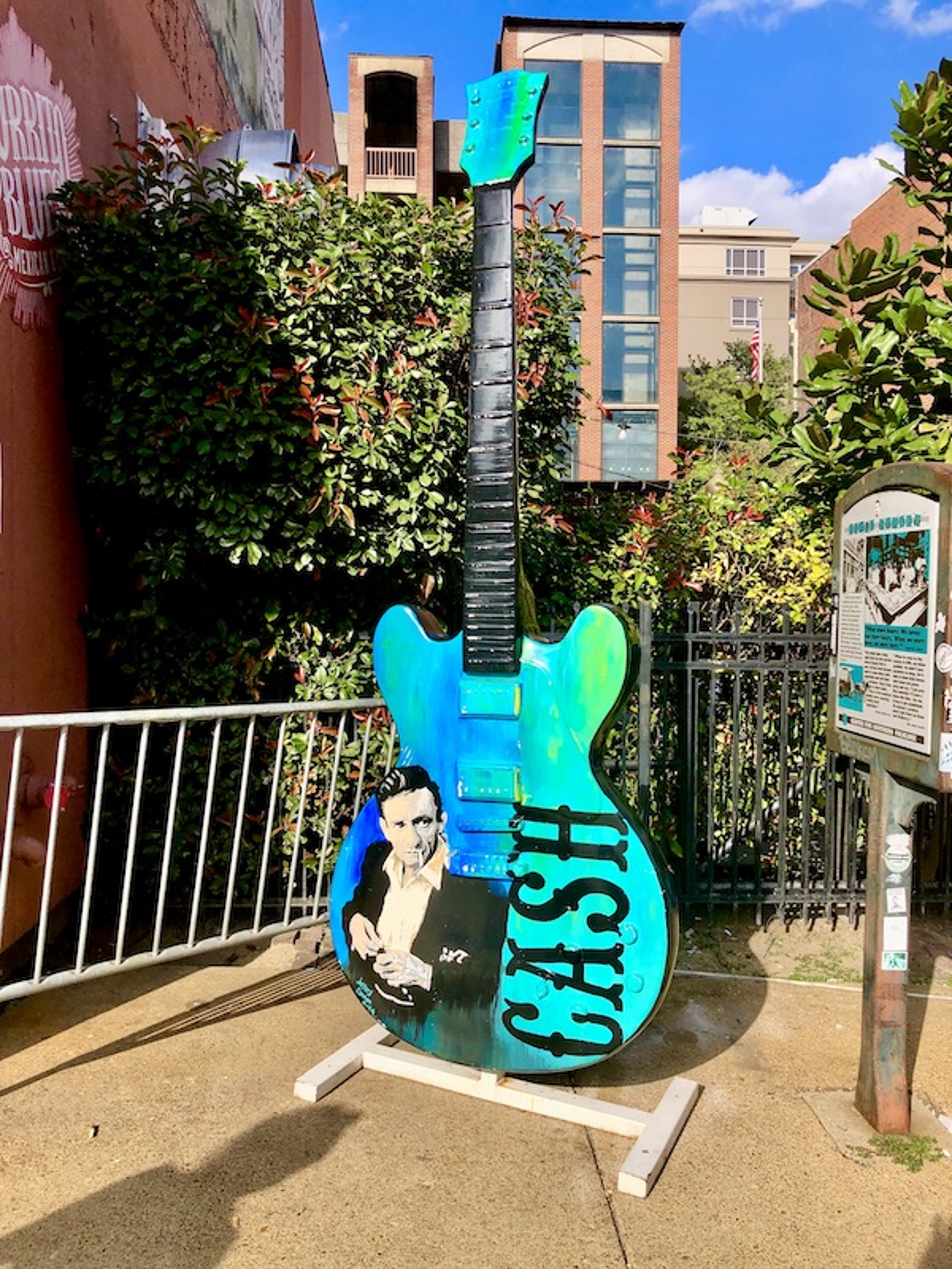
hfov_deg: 49.7
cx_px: 476
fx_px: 1027
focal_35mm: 28
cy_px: 634
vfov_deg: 63.4
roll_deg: +0.6
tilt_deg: -2.1
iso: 20
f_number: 1.8
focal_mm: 4
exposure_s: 1/2825
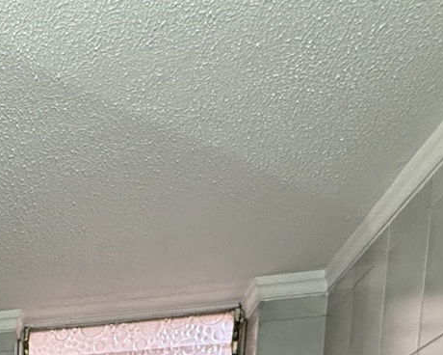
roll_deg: -0.1
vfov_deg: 19.2
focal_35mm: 57
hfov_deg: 26.6
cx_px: -169
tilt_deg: -6.1
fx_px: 747
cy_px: 664
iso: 320
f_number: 2.2
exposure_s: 1/60
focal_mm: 2.22
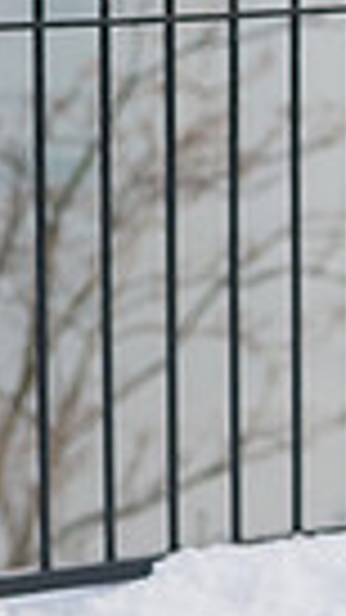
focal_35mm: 268
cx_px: -166
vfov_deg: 8.0
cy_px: 63
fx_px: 4374
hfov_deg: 4.5
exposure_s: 1/640
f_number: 3.2
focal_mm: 78
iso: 200
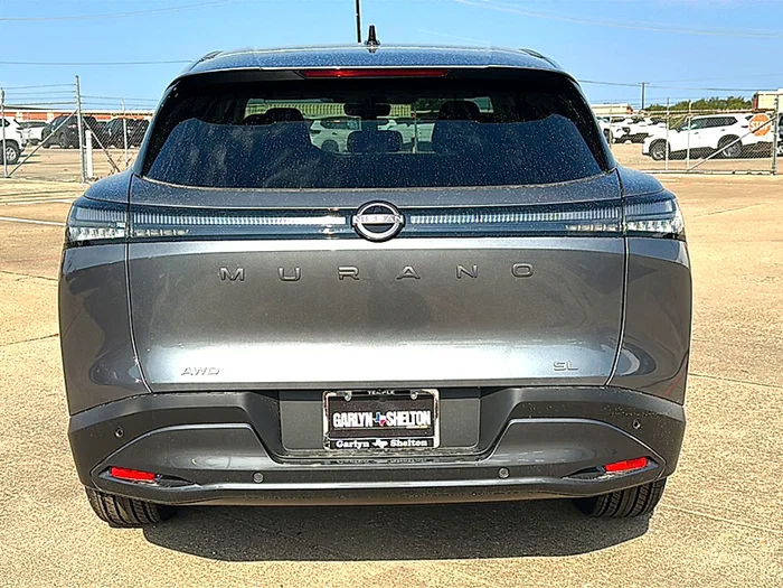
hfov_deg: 49.0
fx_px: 860
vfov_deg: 37.7
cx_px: 392
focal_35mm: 38
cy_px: 294
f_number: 1.78
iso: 80
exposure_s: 1/4219
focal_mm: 6.86
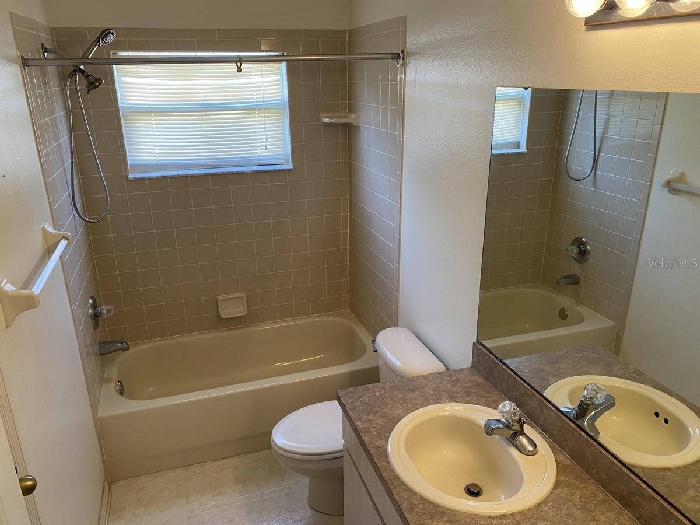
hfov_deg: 67.3
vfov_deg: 53.1
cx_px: 350
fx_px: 526
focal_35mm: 26
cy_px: 262
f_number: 1.8
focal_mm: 4.25
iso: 100
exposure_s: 1/60
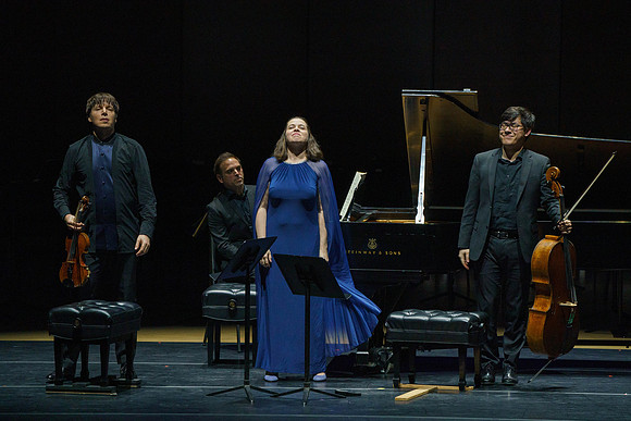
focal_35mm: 263
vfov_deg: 5.2
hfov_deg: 7.8
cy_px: 235
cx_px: 304
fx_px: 4609
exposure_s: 1/320
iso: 3200
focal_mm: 235
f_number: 8
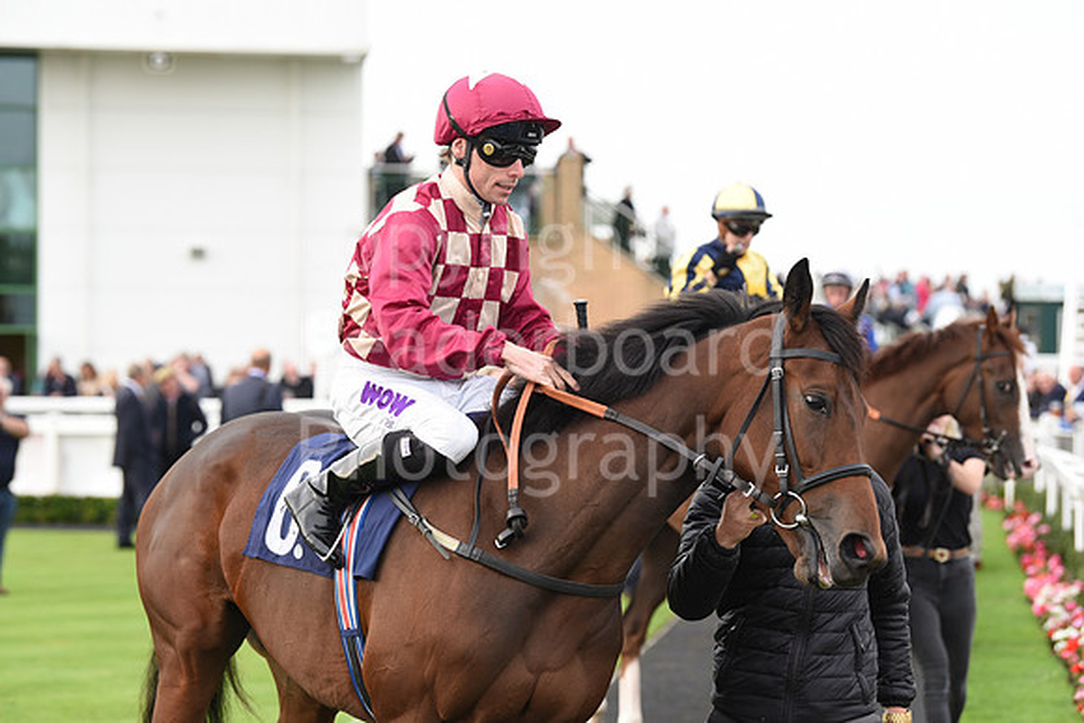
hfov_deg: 15.8
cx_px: 542
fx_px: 3915
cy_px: 362
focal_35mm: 130
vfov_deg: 10.6
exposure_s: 1/500
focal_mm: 130
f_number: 4.5
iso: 640
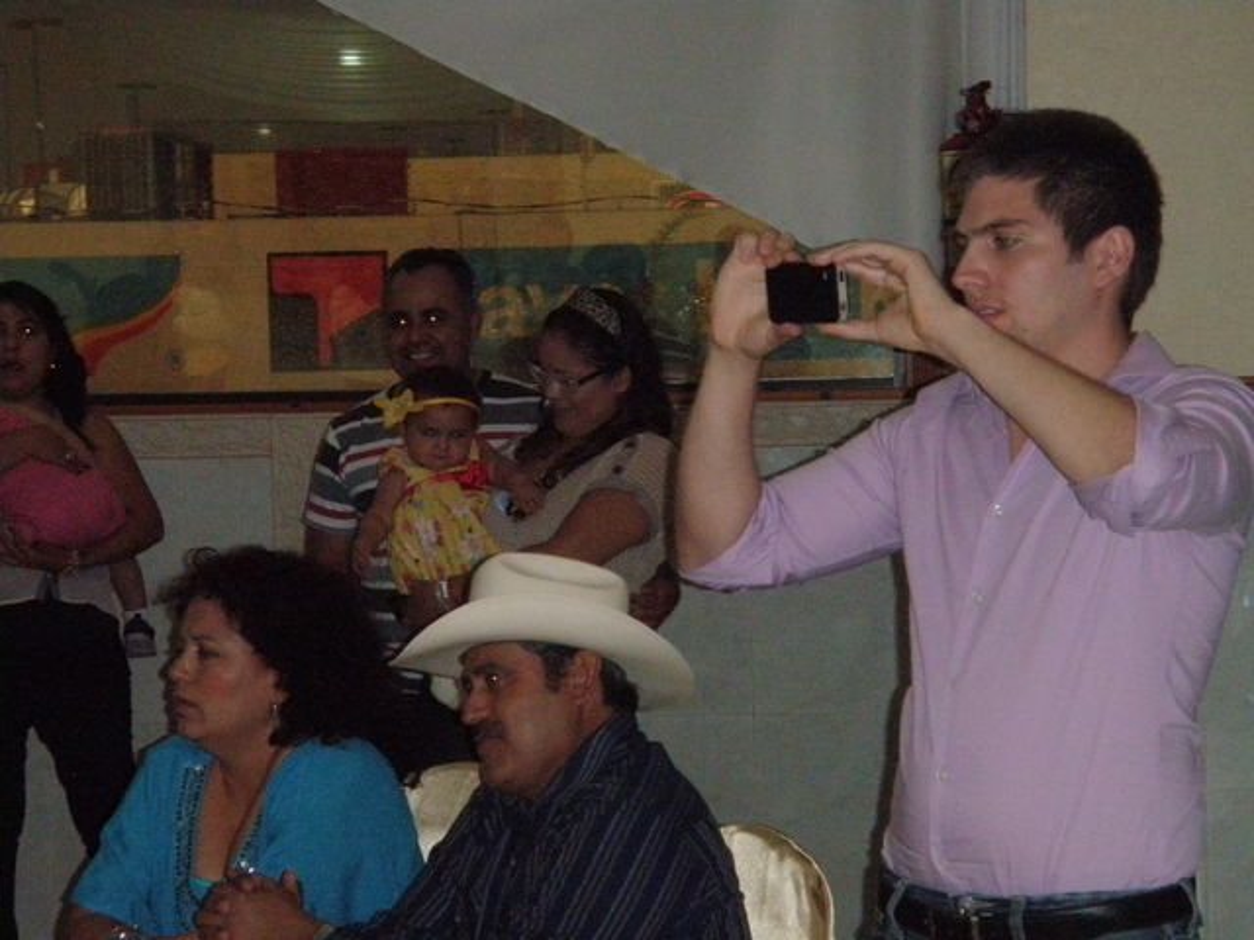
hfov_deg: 17.3
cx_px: 627
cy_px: 470
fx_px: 4130
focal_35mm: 114
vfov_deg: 13.0
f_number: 5
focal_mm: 20.1
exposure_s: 1/100
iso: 800
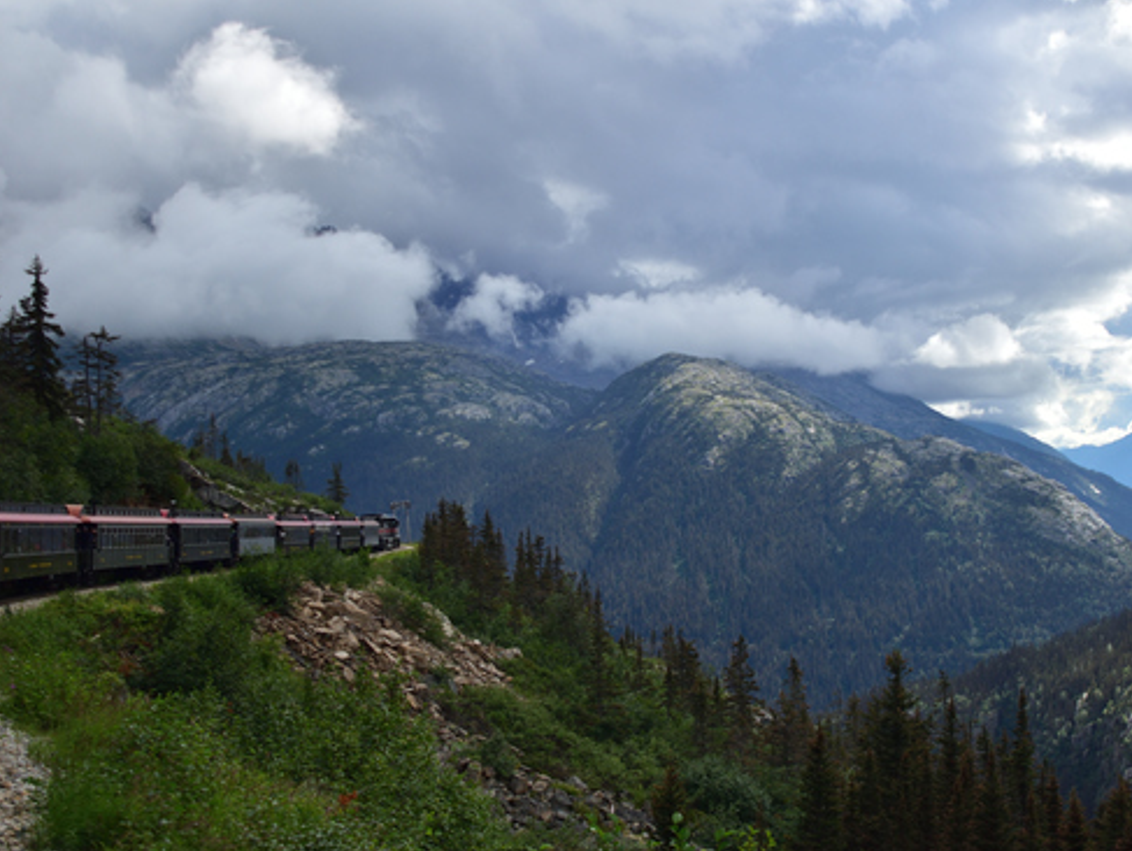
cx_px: 616
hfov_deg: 36.1
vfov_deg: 27.6
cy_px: 422
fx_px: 1734
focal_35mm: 53
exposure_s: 1/1250
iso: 140
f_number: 4.5
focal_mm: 32
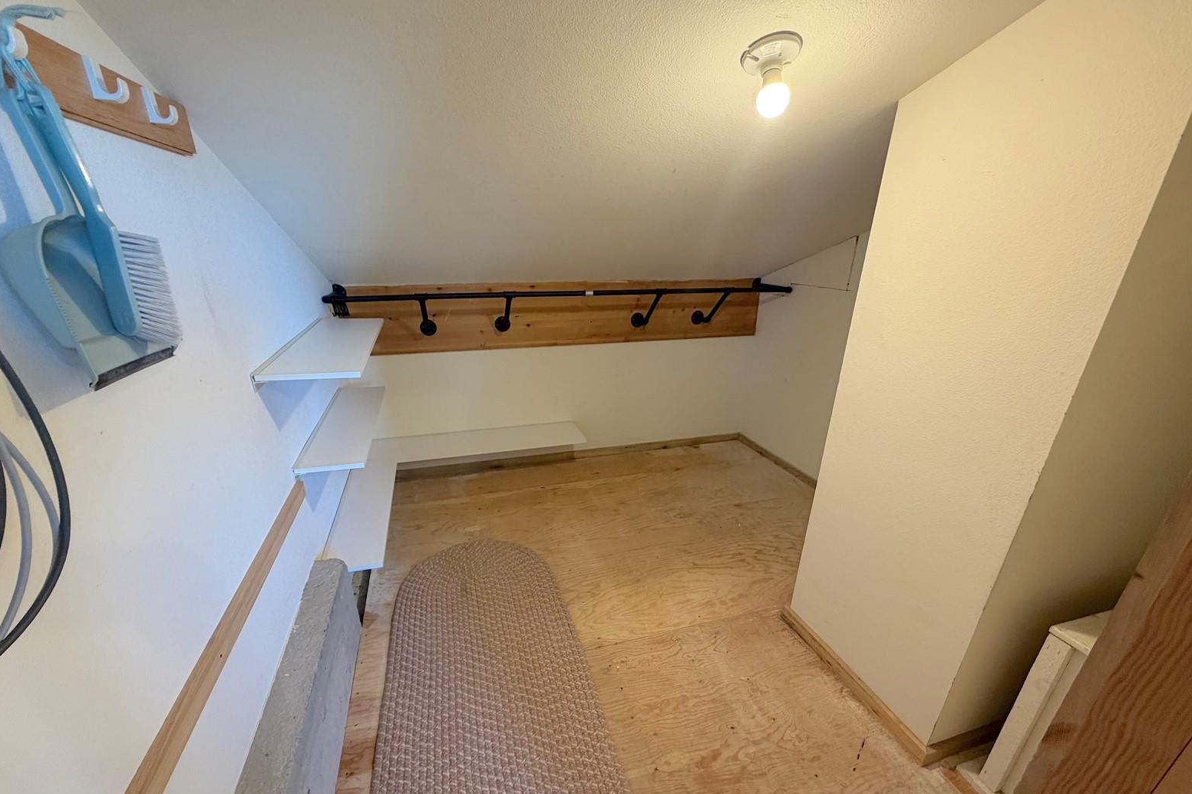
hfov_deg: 100.4
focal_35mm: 15
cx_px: 587
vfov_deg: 77.0
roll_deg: -0.2
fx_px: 497
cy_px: 448
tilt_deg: -22.3
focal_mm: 2.22
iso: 200
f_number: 2.2
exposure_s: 1/60
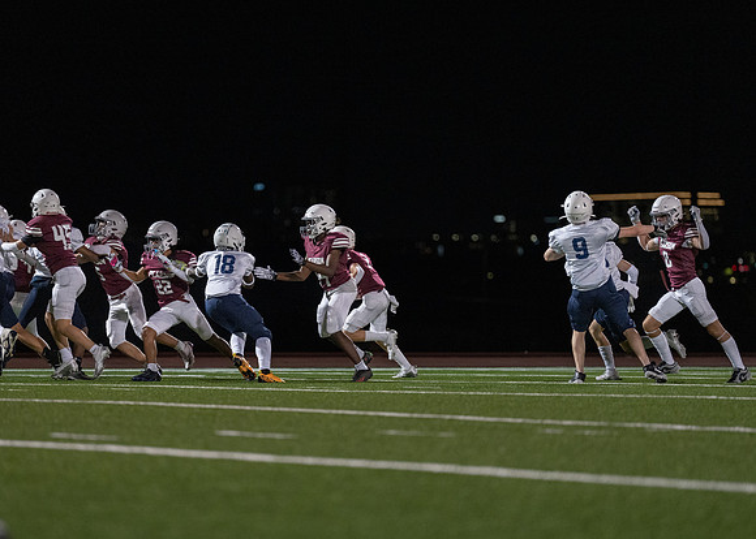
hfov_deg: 8.7
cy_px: 295
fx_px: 4998
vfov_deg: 6.2
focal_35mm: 233
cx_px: 359
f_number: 2.8
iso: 4000
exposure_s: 1/1000
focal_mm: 200
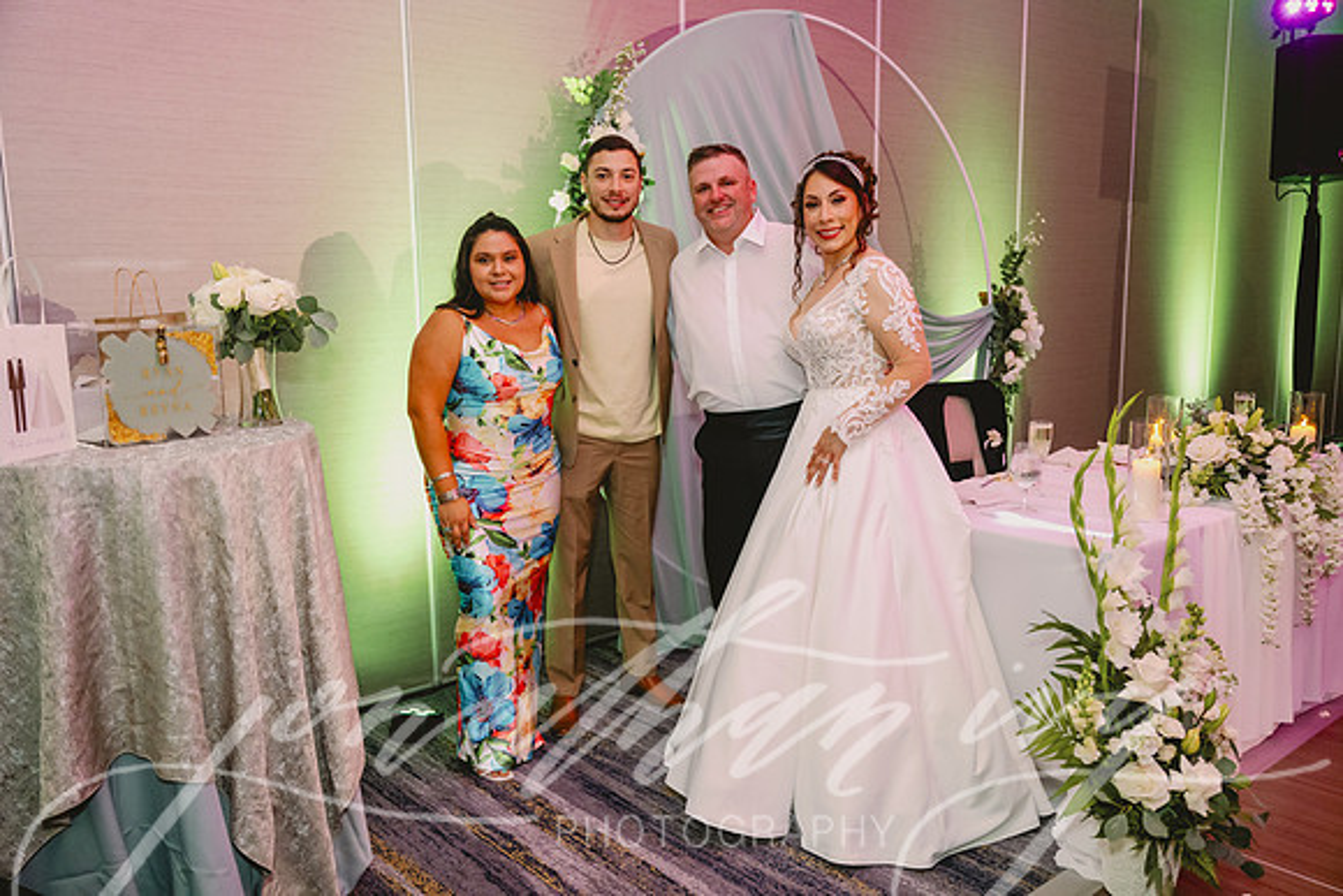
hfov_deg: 61.1
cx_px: 672
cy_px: 448
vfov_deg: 43.0
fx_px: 1138
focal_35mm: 30
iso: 2500
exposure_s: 1/125
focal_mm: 30.5
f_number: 2.8
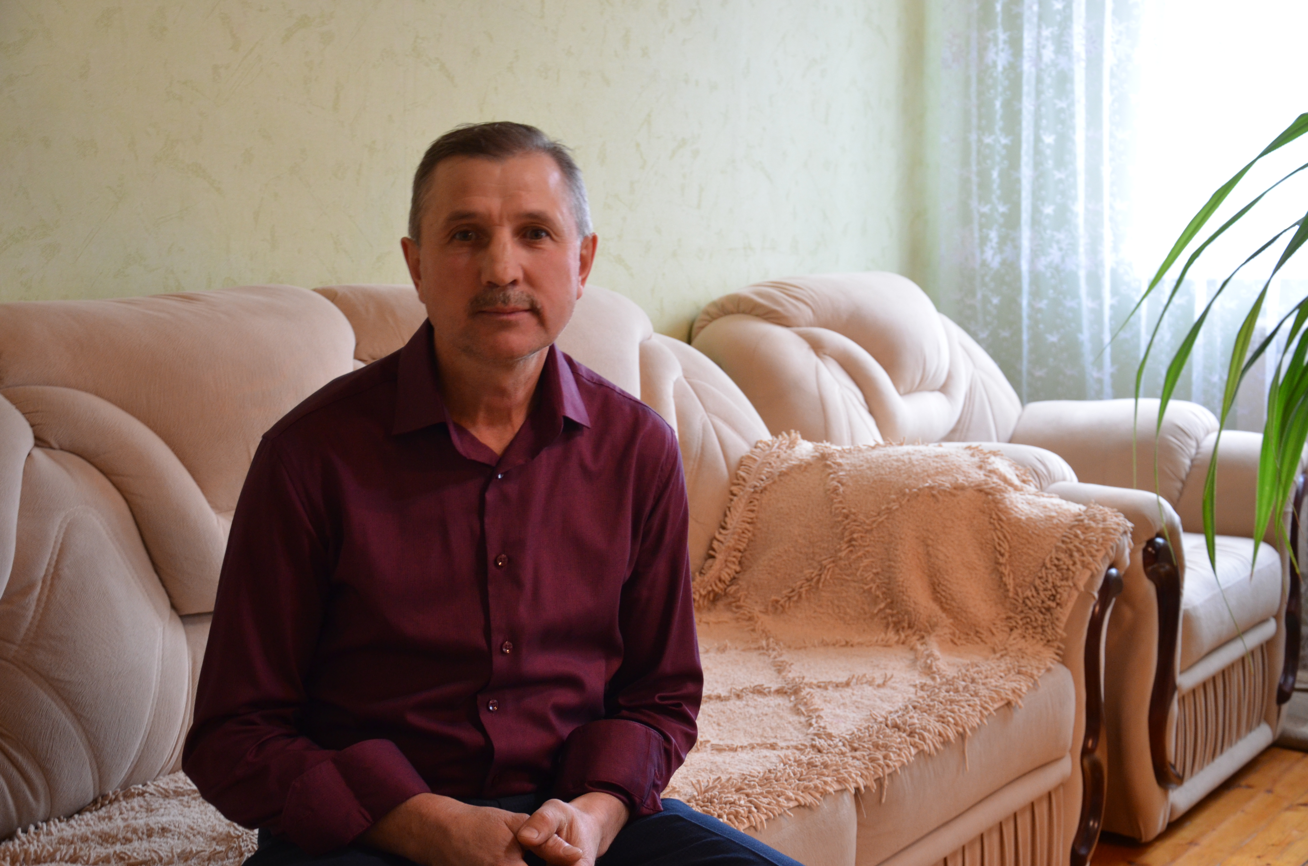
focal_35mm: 57
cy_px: 433
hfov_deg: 35.1
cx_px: 654
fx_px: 2067
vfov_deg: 23.7
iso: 900
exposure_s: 1/30
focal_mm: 38
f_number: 4.5
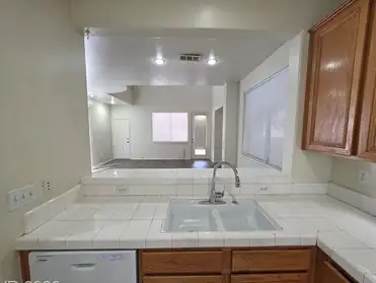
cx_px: 186
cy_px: 147
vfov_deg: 85.7
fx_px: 152
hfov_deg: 102.0
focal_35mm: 14
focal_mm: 2.2
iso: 200
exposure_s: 1/120
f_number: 1.9
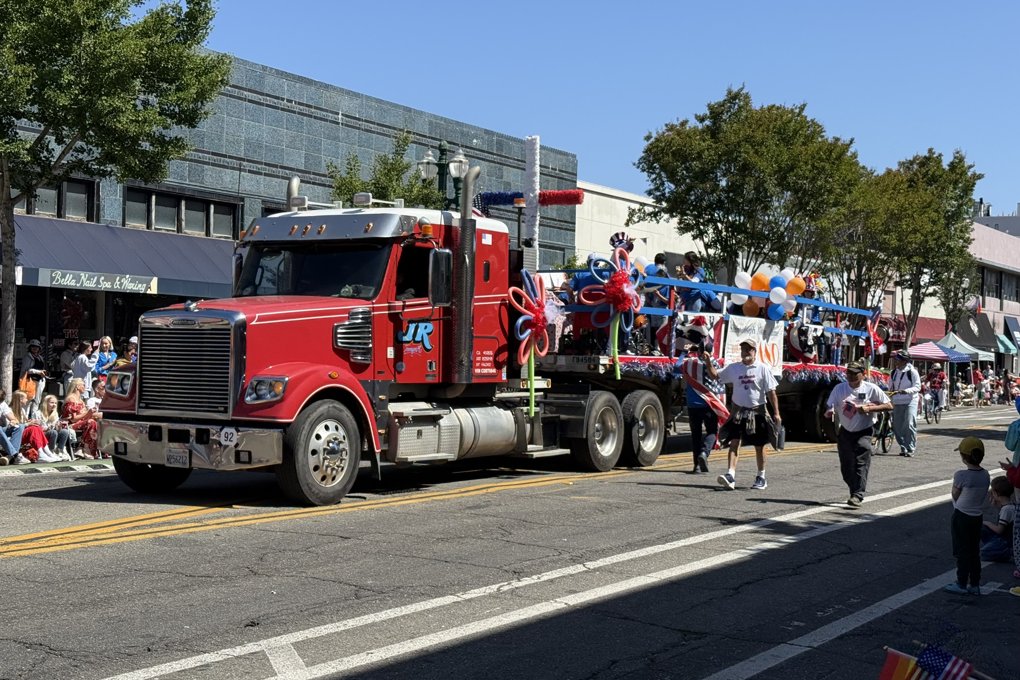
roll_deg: -1.7
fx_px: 1416
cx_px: 510
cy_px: 341
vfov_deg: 27.0
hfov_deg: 39.6
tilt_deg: +0.4
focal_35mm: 50
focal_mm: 6.76
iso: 64
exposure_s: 1/3704
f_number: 1.78
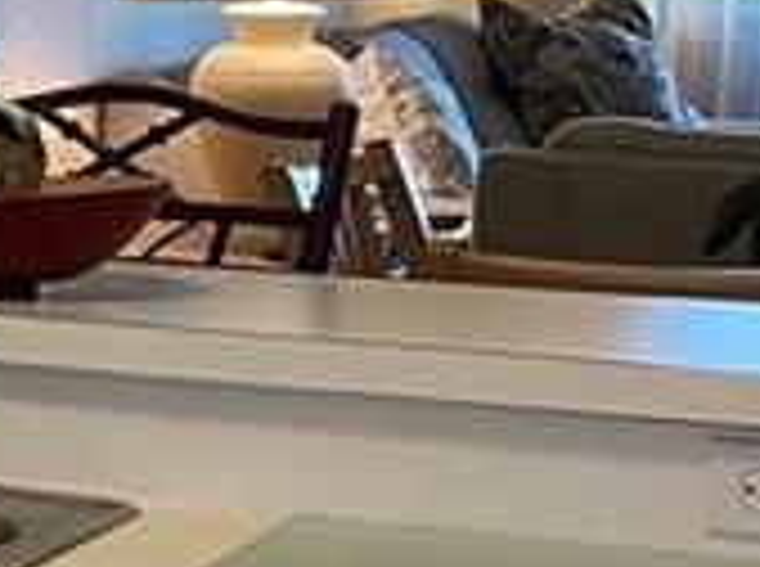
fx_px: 3462
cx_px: -1507
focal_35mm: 158
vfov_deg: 9.3
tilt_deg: -6.9
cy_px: 148
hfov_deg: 9.7
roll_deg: +0.4
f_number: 1.6
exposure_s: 1/60
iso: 80
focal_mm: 5.1
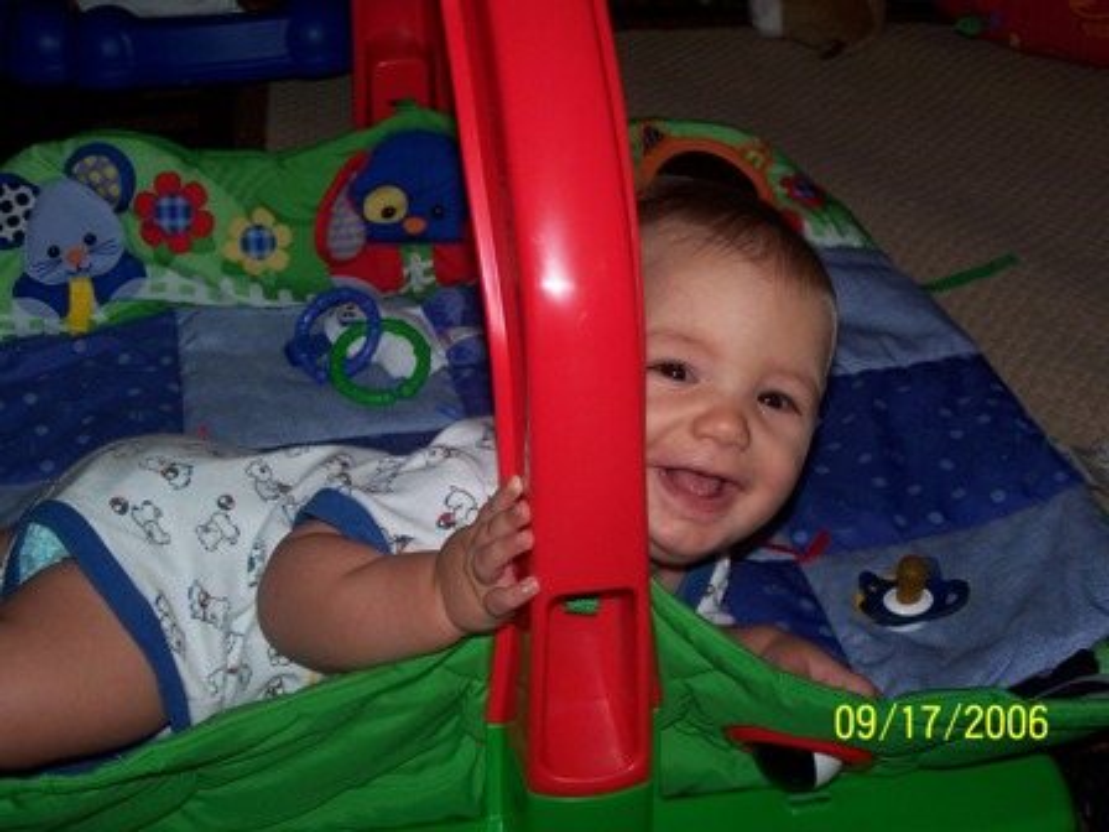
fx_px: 1890
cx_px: 554
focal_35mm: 59
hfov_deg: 32.7
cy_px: 416
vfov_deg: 24.8
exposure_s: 1/60
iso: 80
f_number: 3.1
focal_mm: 9.8
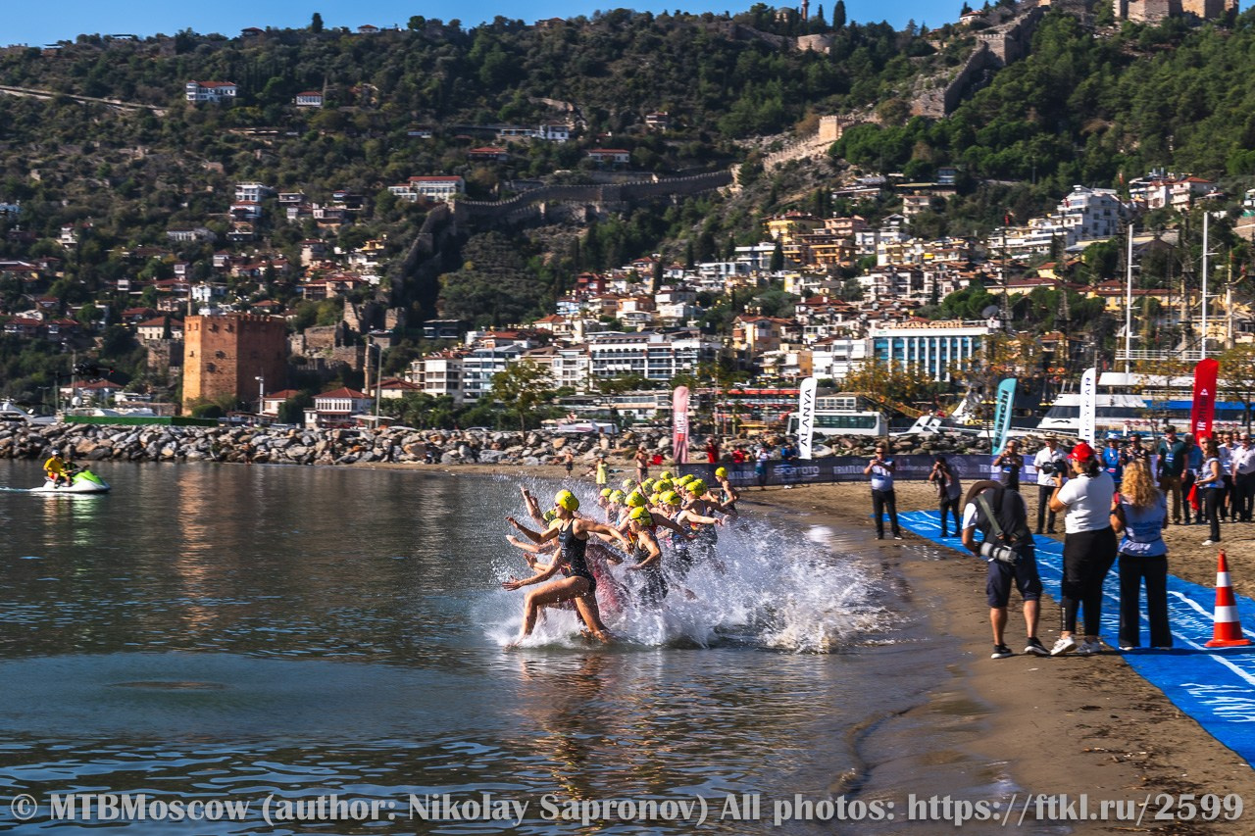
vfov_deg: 18.2
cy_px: 418
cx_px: 628
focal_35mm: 75
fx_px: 2614
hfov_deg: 27.0
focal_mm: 75
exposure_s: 1/200
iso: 32
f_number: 8
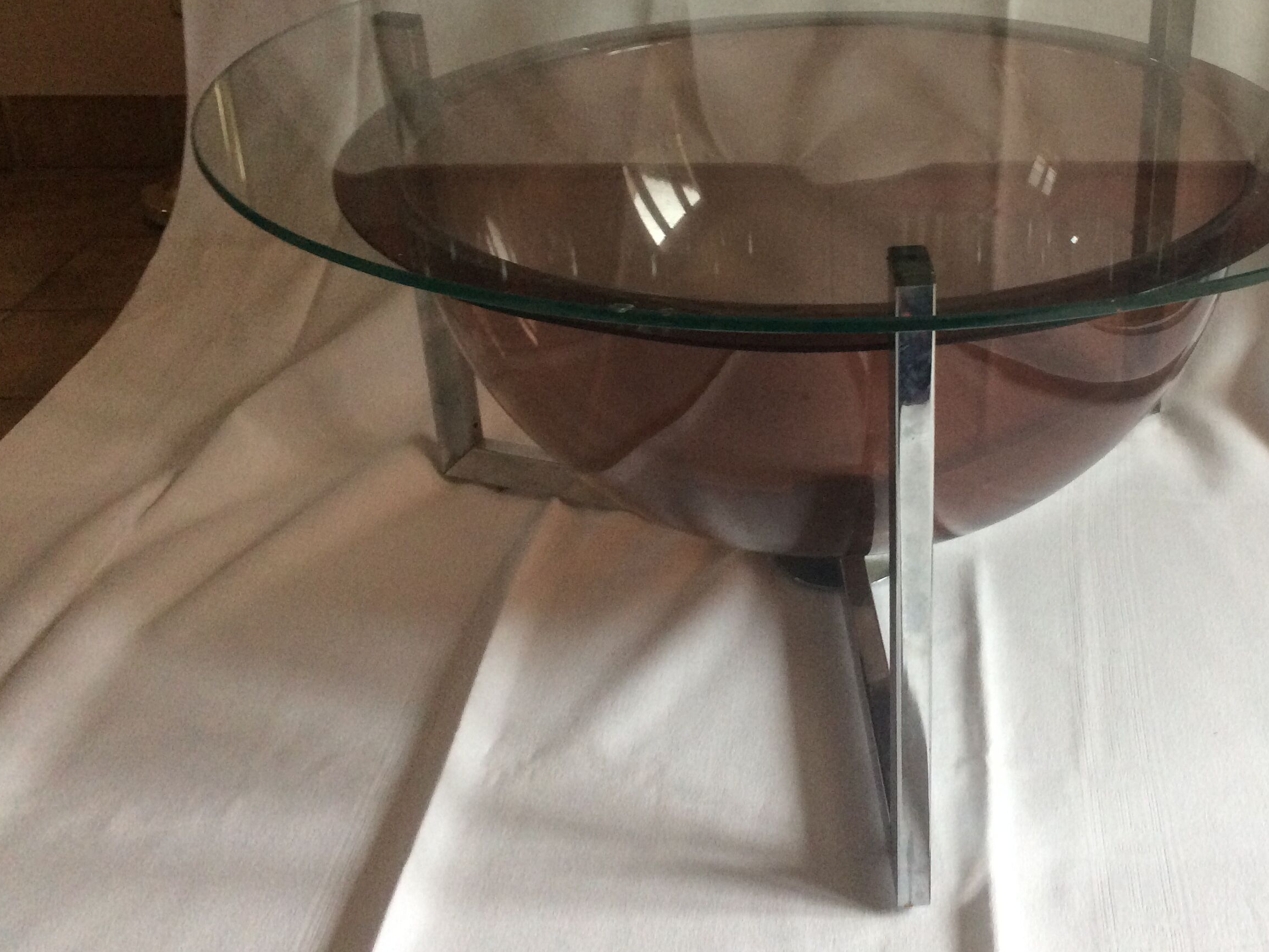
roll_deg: +0.1
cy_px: 291
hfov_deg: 44.8
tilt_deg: -25.6
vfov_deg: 34.7
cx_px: 884
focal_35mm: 41
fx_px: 1503
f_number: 2.2
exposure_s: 1/33
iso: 250
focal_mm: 4.15
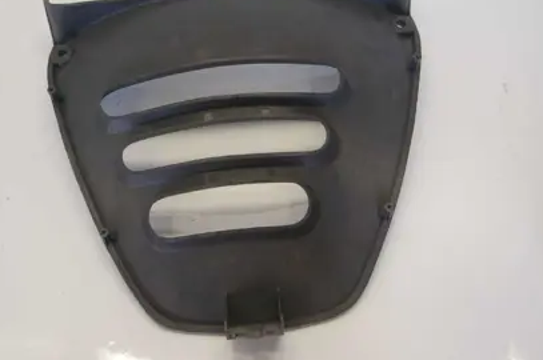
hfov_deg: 38.2
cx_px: 239
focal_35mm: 52
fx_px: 783
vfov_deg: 25.9
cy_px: 143
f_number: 4.5
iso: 400
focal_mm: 26
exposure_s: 1/80
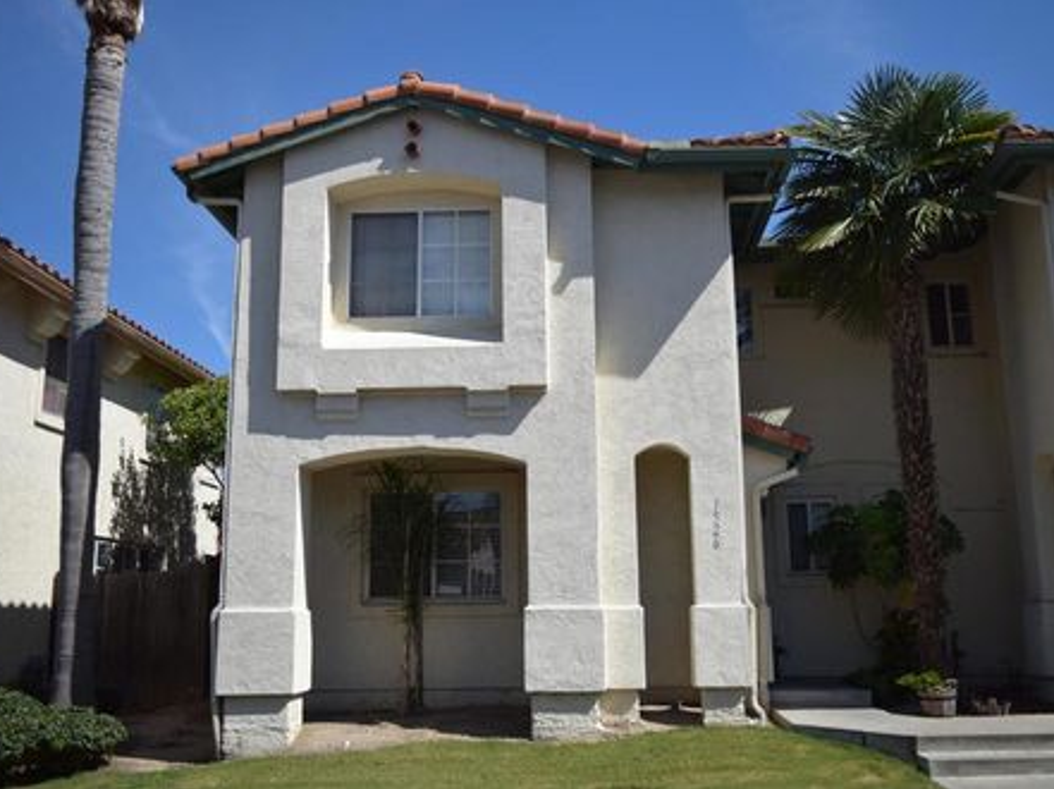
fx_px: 1095
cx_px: 562
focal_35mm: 36
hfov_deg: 51.4
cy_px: 393
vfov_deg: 39.6
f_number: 3.8
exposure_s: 1/2500
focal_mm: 22
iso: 200
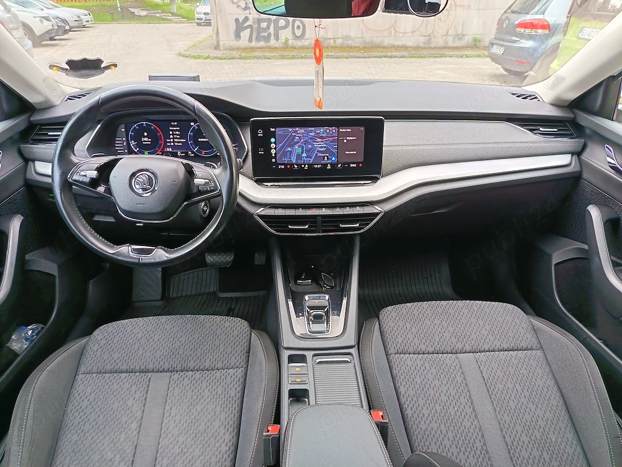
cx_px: 311
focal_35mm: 24
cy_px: 234
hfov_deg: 71.6
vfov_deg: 56.8
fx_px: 431
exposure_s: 1/100
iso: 388
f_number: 1.75
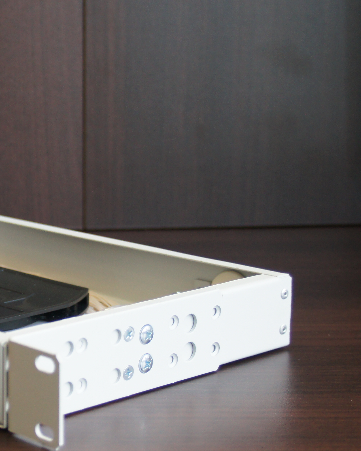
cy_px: 263
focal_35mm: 97
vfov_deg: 19.8
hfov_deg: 15.4
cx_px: -47
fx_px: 1294
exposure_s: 1/60
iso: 640
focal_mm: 35
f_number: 4
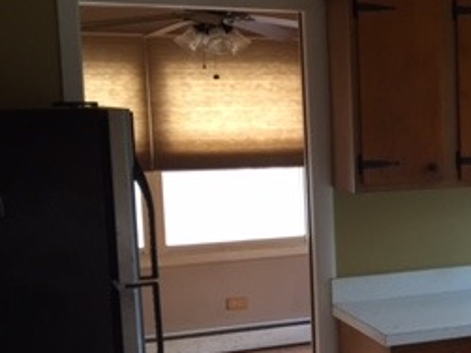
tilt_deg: -6.4
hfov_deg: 24.1
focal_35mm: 74
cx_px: 557
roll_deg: +0.5
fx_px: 1006
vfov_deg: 19.8
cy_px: 229
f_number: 2.2
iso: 80
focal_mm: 4.15
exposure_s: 1/30
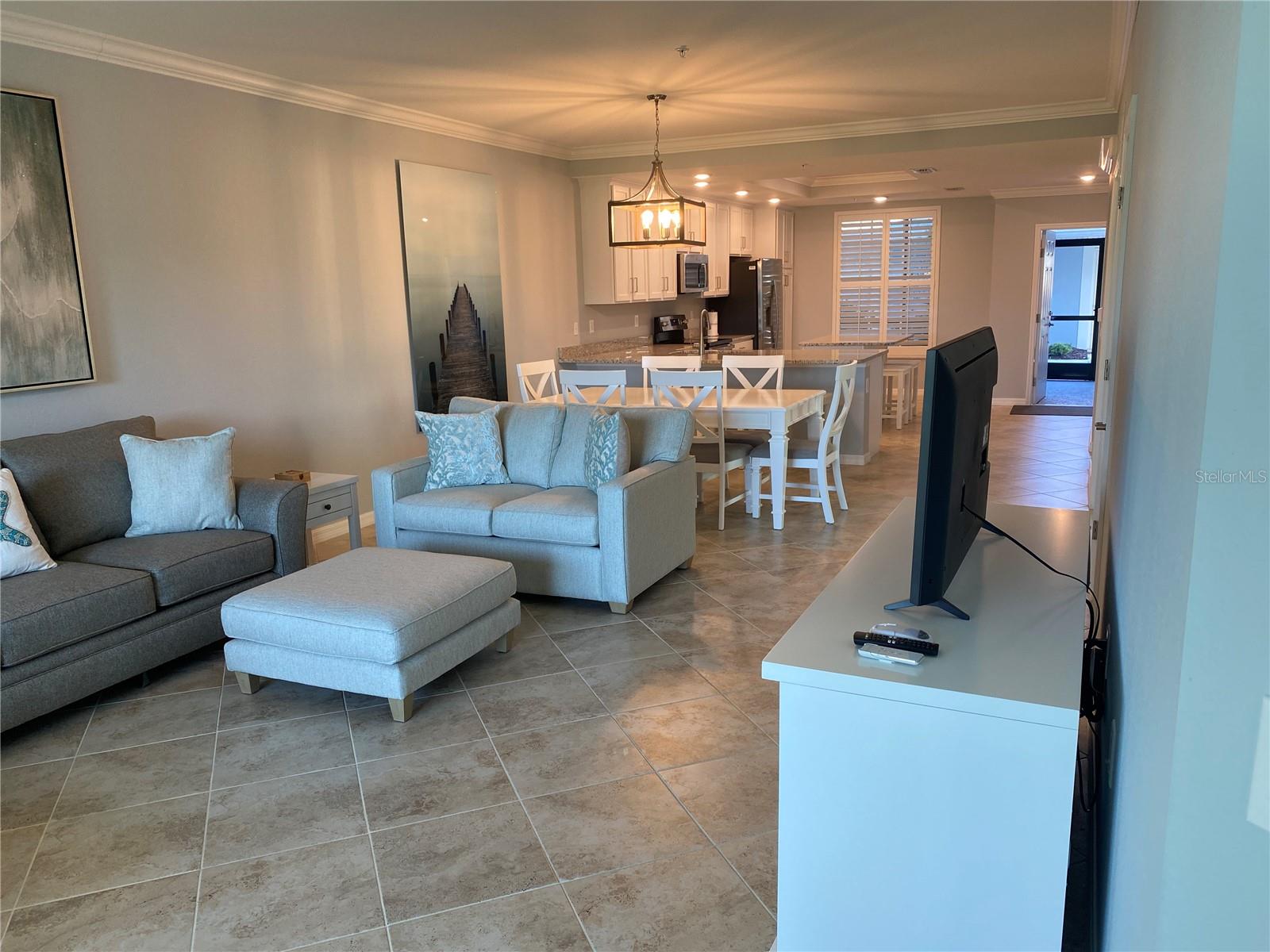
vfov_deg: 53.1
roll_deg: +1.9
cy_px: 476
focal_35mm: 26
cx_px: 635
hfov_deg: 67.3
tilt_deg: -11.6
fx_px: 954
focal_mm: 4.25
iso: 80
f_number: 1.8
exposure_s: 1/60
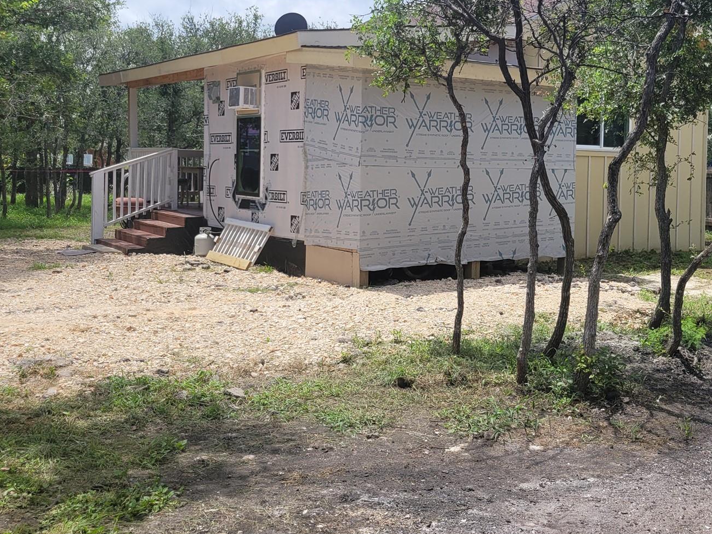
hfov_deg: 45.3
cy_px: 182
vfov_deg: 34.8
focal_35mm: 41
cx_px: 455
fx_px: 843
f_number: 1.8
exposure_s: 1/2650
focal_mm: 5.4
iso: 40
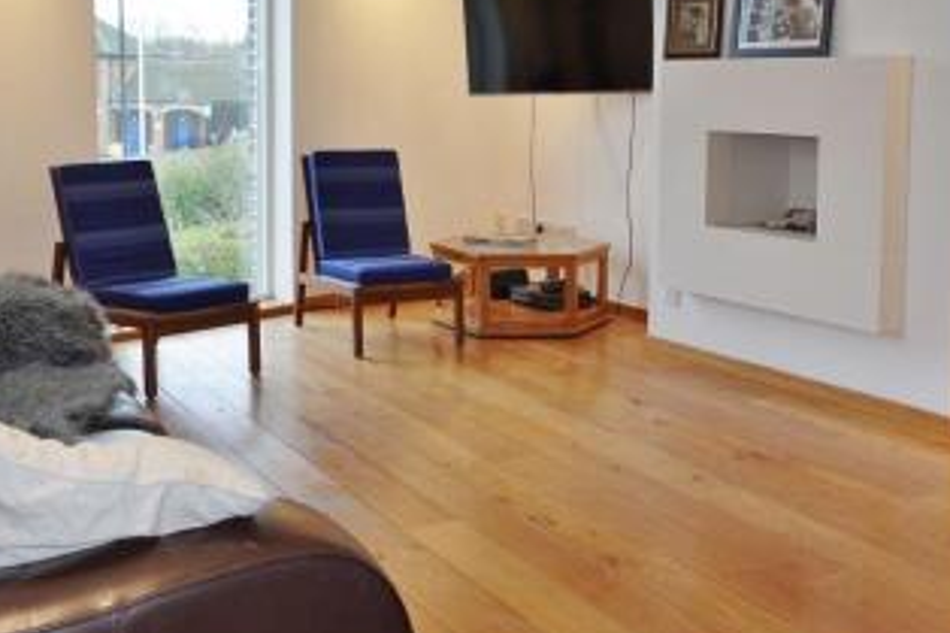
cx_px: 445
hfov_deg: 44.5
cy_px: 189
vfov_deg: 30.2
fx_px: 1160
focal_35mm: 44
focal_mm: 10.7
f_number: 2.8
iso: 125
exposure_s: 1/30
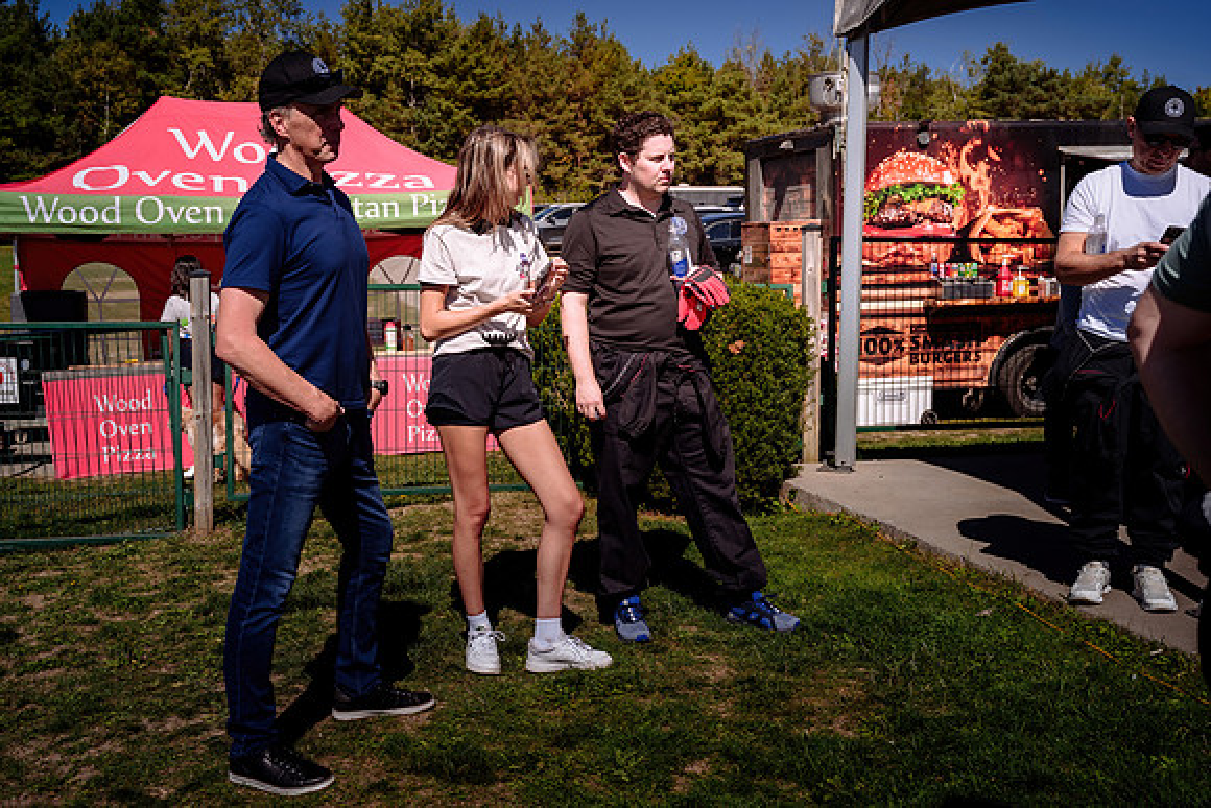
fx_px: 1371
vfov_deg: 32.8
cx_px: 562
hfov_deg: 47.6
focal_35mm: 41
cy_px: 378
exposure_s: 1/640
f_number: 5
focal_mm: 38
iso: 64
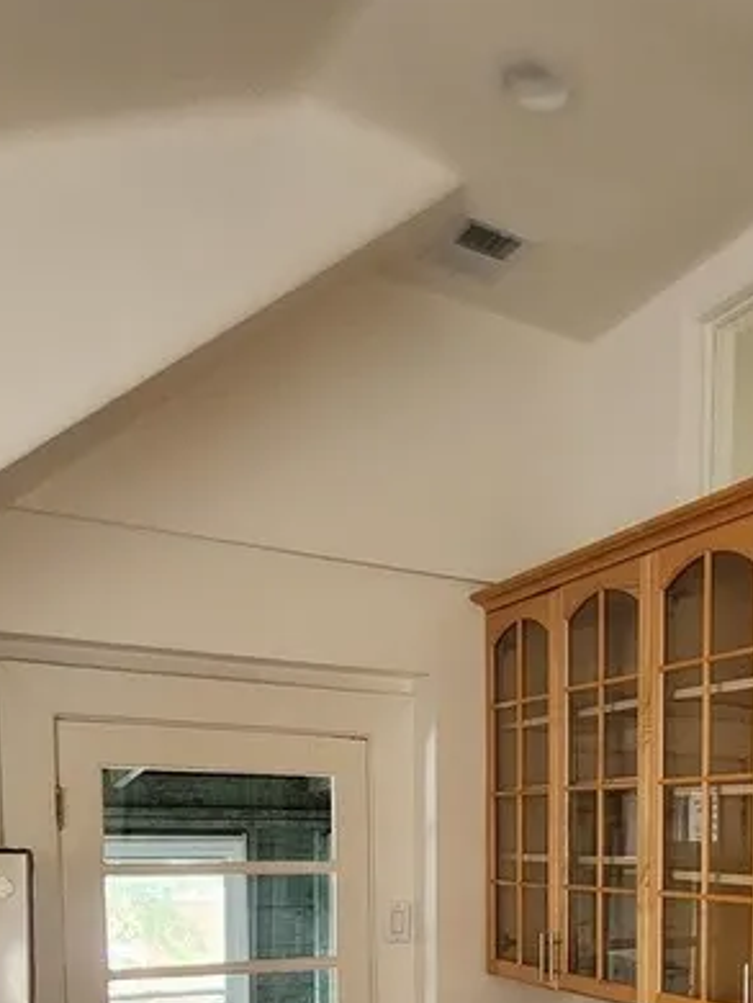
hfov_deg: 36.3
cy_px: 918
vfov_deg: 46.0
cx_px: 730
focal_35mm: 36
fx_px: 1043
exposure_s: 1/60
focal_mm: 2.2
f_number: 2.2
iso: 400
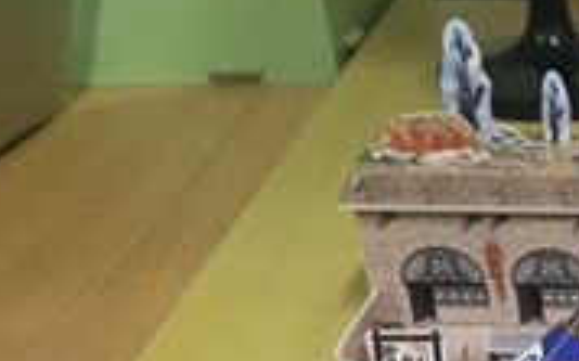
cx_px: 868
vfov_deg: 12.6
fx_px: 1498
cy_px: 628
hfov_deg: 19.2
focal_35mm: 95
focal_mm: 4.15
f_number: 2.2
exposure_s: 1/33
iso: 160
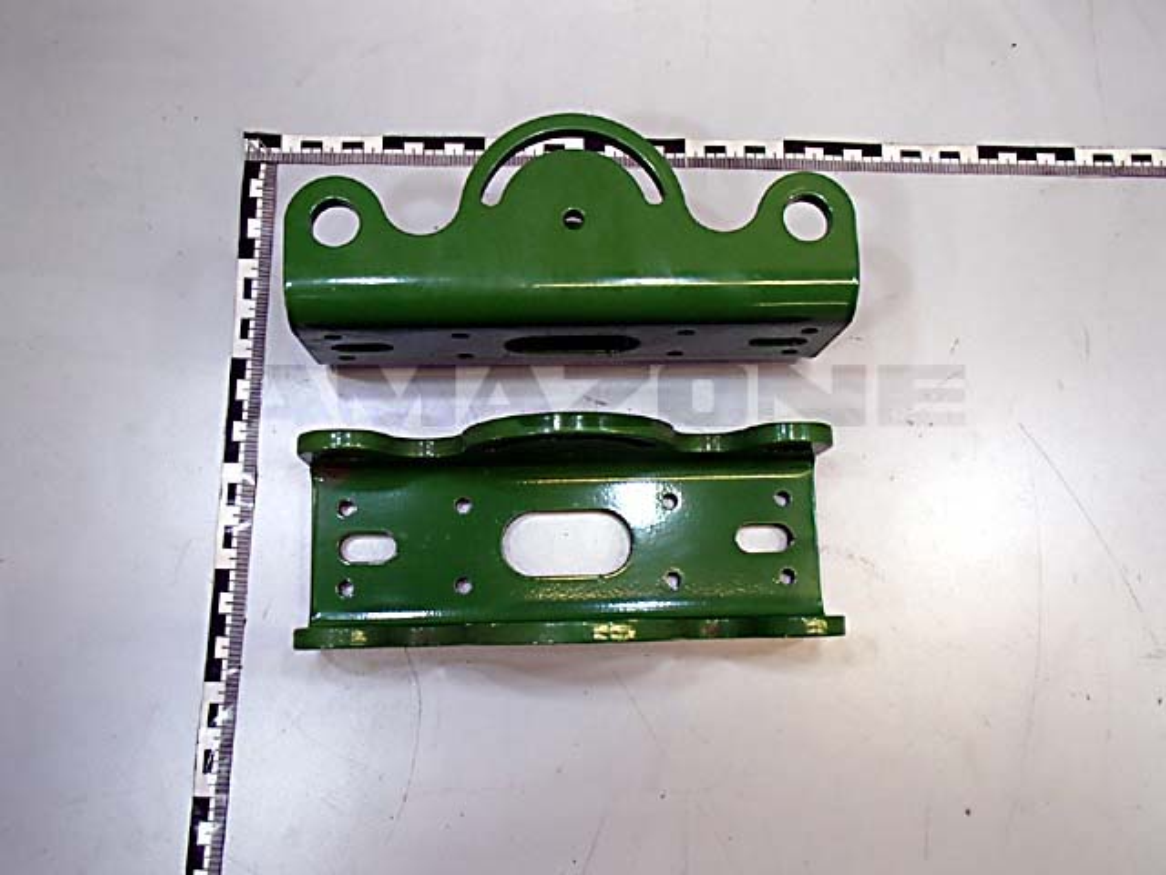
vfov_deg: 44.2
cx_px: 583
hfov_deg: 56.8
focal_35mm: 32
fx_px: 1078
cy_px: 438
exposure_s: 1/50
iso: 200
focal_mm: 5.72
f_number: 4.2
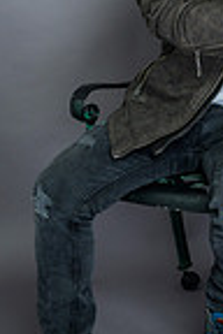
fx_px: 1013
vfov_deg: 18.4
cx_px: 271
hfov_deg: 12.3
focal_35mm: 109
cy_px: 21
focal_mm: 35
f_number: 5.6
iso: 200
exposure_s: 1/100
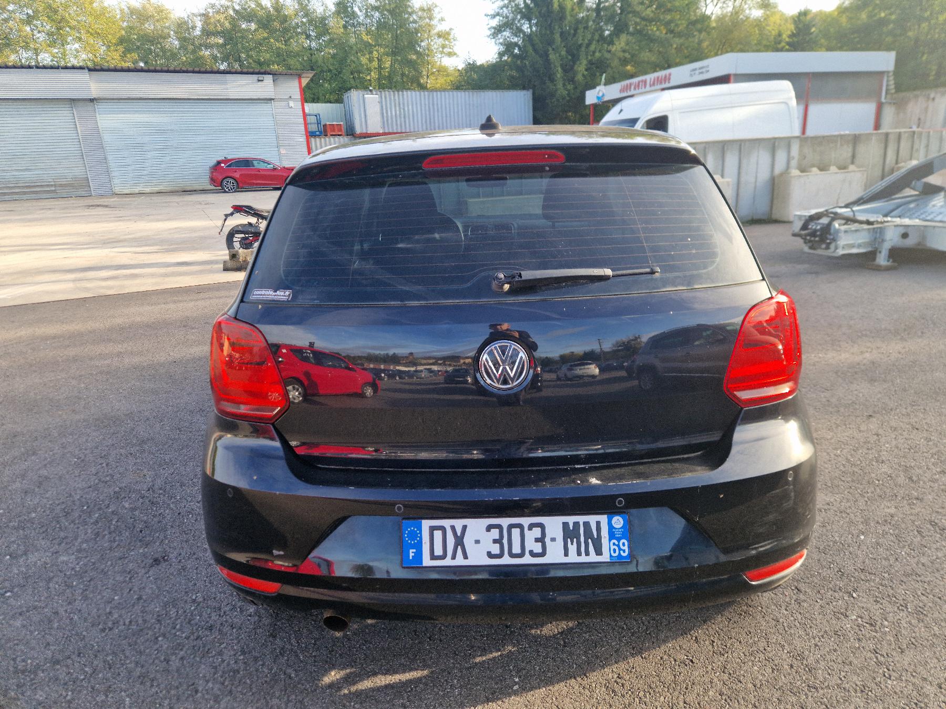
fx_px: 629
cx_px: 473
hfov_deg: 73.9
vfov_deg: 58.9
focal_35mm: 23
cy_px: 354
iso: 50
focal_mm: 5.4
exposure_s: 1/222
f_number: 1.8
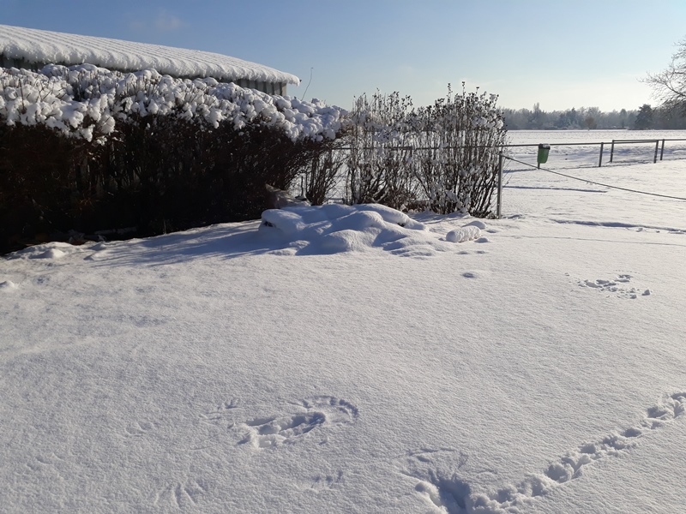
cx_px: 343
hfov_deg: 65.3
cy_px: 257
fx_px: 535
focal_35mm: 27
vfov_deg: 51.4
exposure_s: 1/3759
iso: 40
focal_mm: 3.6
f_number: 1.9
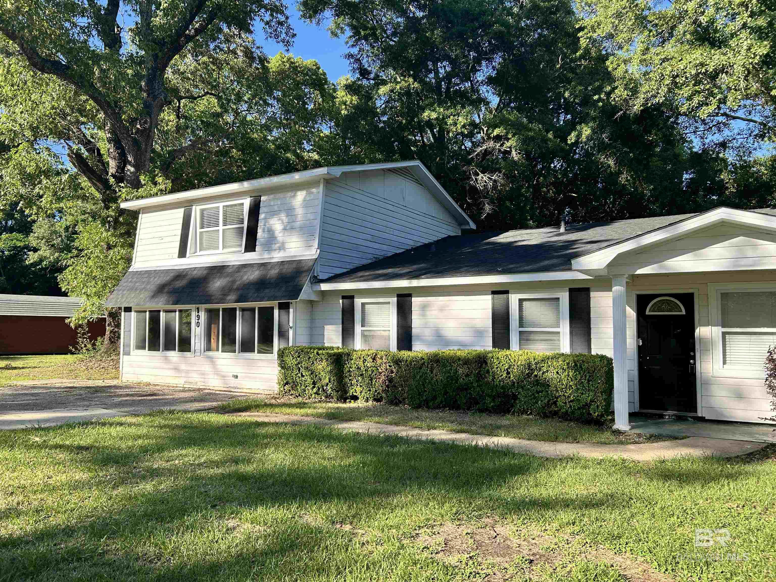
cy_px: 291
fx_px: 583
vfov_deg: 53.1
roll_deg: +1.3
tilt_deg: +4.1
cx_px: 388
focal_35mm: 26
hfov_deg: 67.3
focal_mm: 5.7
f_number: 1.5
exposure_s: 1/1311
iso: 50
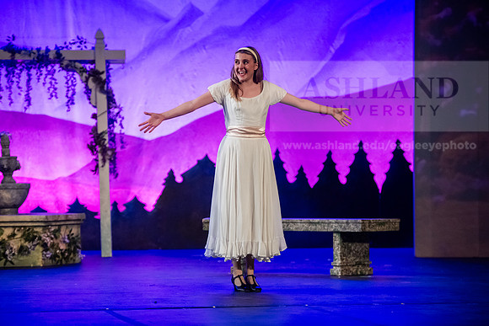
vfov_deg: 11.0
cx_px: 244
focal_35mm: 125
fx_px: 1698
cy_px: 163
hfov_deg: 16.4
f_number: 2.8
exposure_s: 1/200
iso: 4000
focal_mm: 125
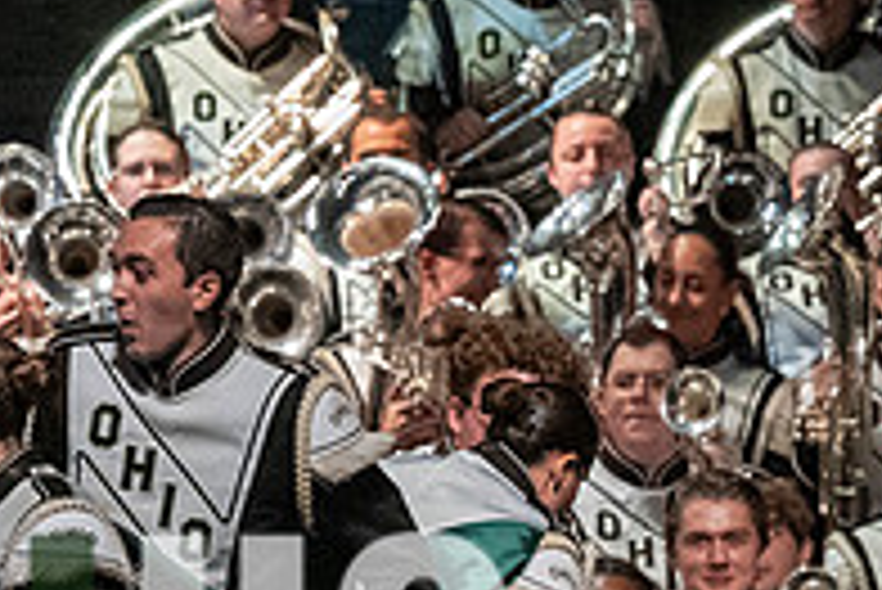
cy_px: 743
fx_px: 16304
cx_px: 166
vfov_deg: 2.1
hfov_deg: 3.1
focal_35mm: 665
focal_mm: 150
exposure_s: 1/500
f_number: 4
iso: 4000
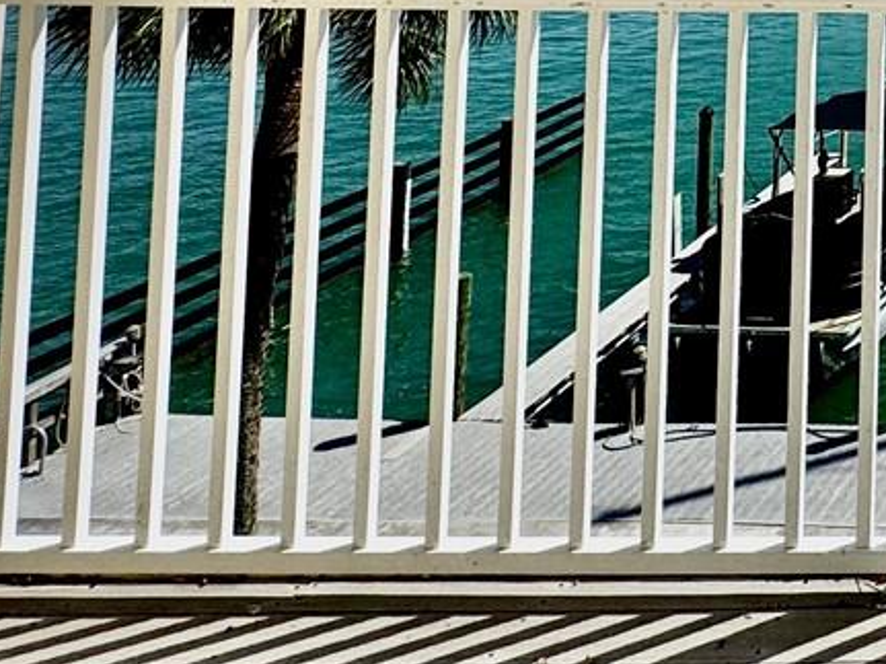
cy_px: -319
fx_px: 1331
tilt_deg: +3.6
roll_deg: -1.0
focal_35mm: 52
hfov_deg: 26.4
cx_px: 1338
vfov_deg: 23.0
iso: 50
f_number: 2.2
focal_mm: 2.22
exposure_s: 1/3546
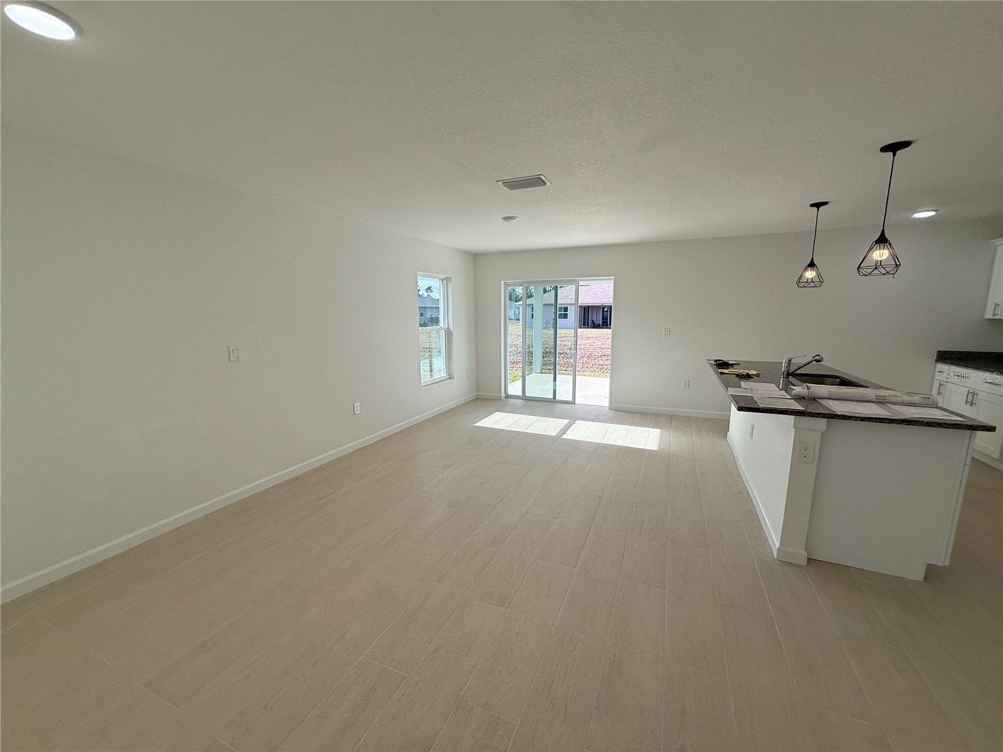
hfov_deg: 102.1
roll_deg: -0.4
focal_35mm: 14
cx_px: 502
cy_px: 376
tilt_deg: -6.9
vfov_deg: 85.7
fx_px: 406
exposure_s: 1/554
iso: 64
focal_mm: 2.22
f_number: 2.2
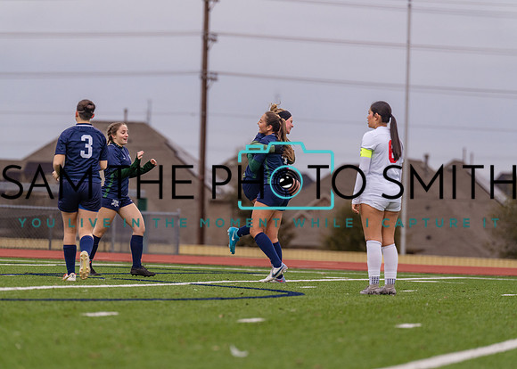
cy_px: 184
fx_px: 4307
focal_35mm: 293
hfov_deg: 6.9
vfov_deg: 4.9
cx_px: 258
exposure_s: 1/1250
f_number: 4.5
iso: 800
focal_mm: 280
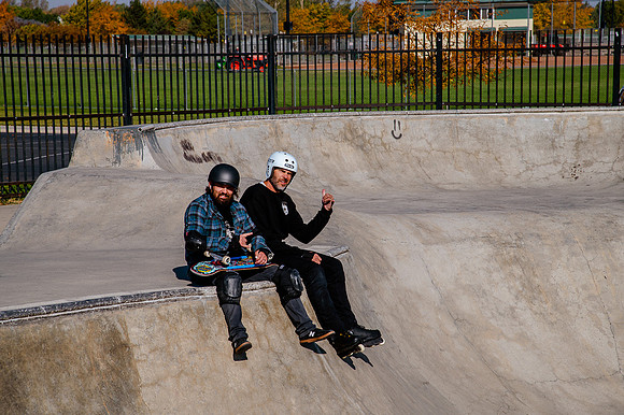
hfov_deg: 17.1
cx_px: 312
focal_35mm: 120
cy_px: 208
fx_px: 2079
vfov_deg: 11.4
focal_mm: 120
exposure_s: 1/500
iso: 200
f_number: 11
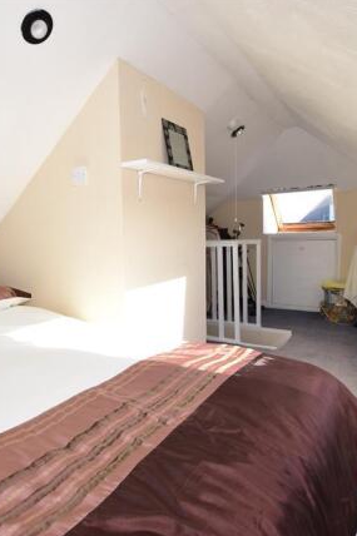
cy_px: 269
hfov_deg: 53.9
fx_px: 342
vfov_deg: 76.1
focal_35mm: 23
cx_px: 116
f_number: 13
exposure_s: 1/200
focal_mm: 10
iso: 640
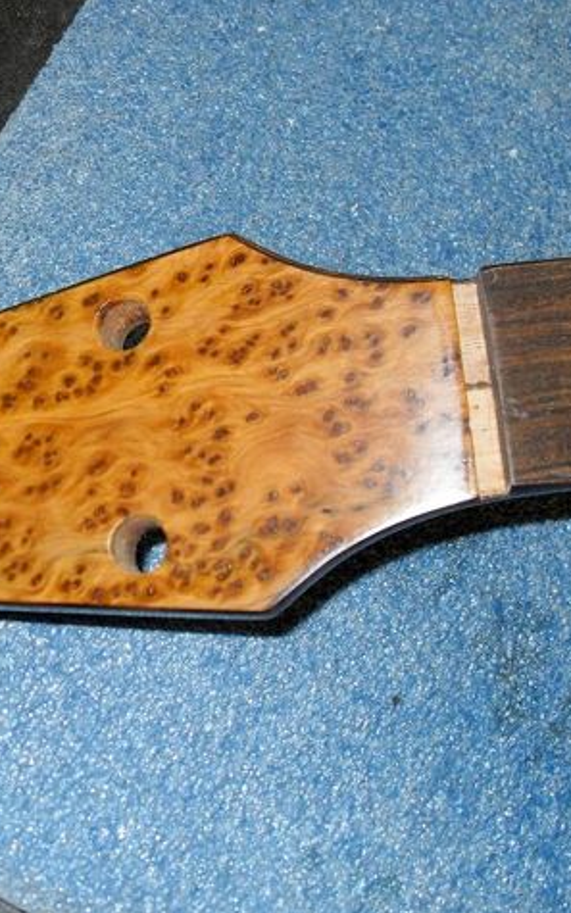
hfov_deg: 25.4
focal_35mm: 50
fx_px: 1245
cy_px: 457
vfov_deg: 40.3
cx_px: 123
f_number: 2.8
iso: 100
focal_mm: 6.3
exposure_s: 1/45
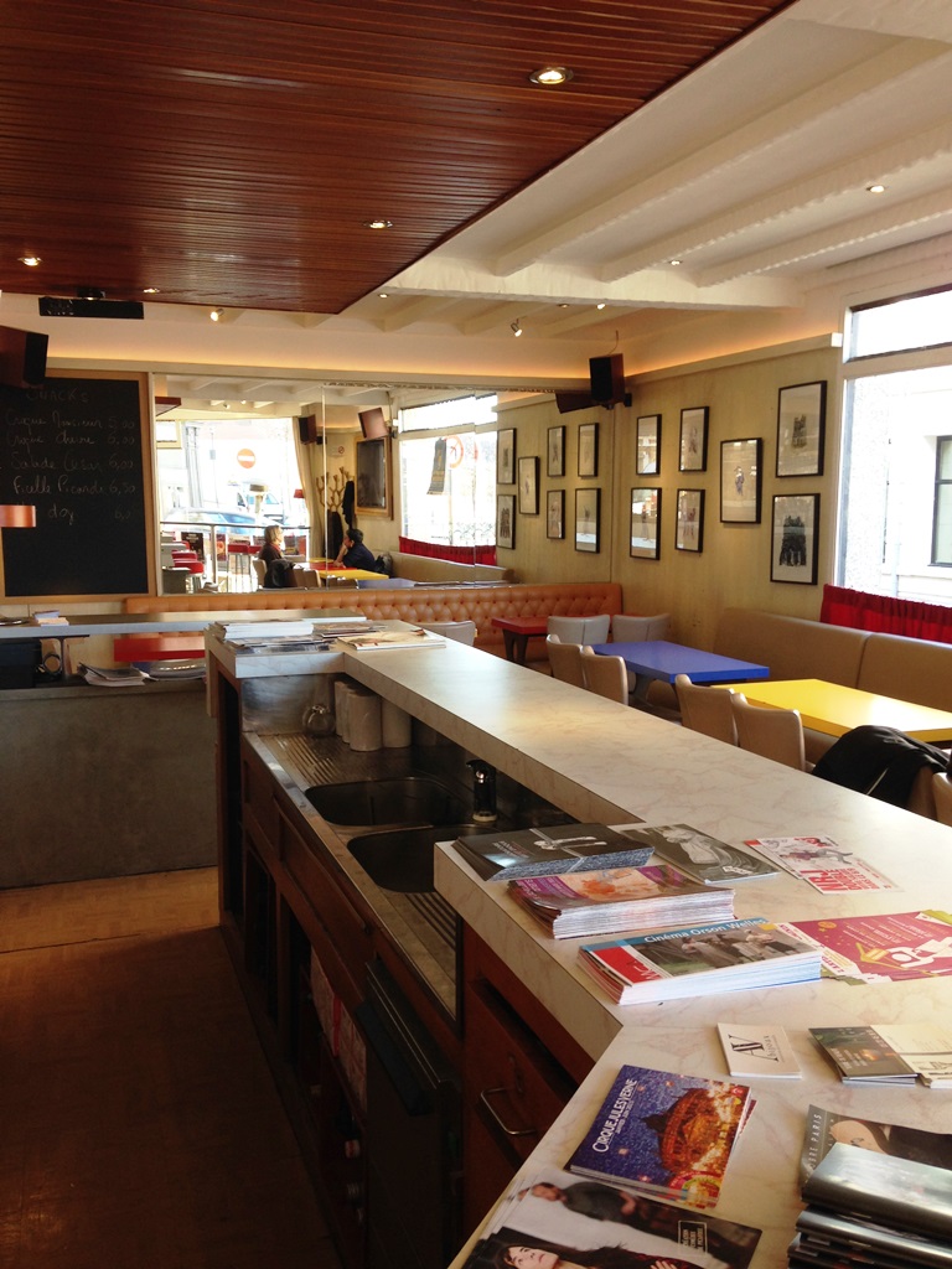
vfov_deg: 55.4
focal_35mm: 33
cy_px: 634
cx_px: 476
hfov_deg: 42.9
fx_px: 1210
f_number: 2.4
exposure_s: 1/40
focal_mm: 4.12
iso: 50
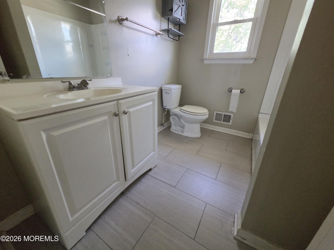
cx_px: 167
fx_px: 125
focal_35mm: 13
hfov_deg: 106.2
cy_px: 125
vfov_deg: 89.9
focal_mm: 2.2
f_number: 2.2
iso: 640
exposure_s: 1/60
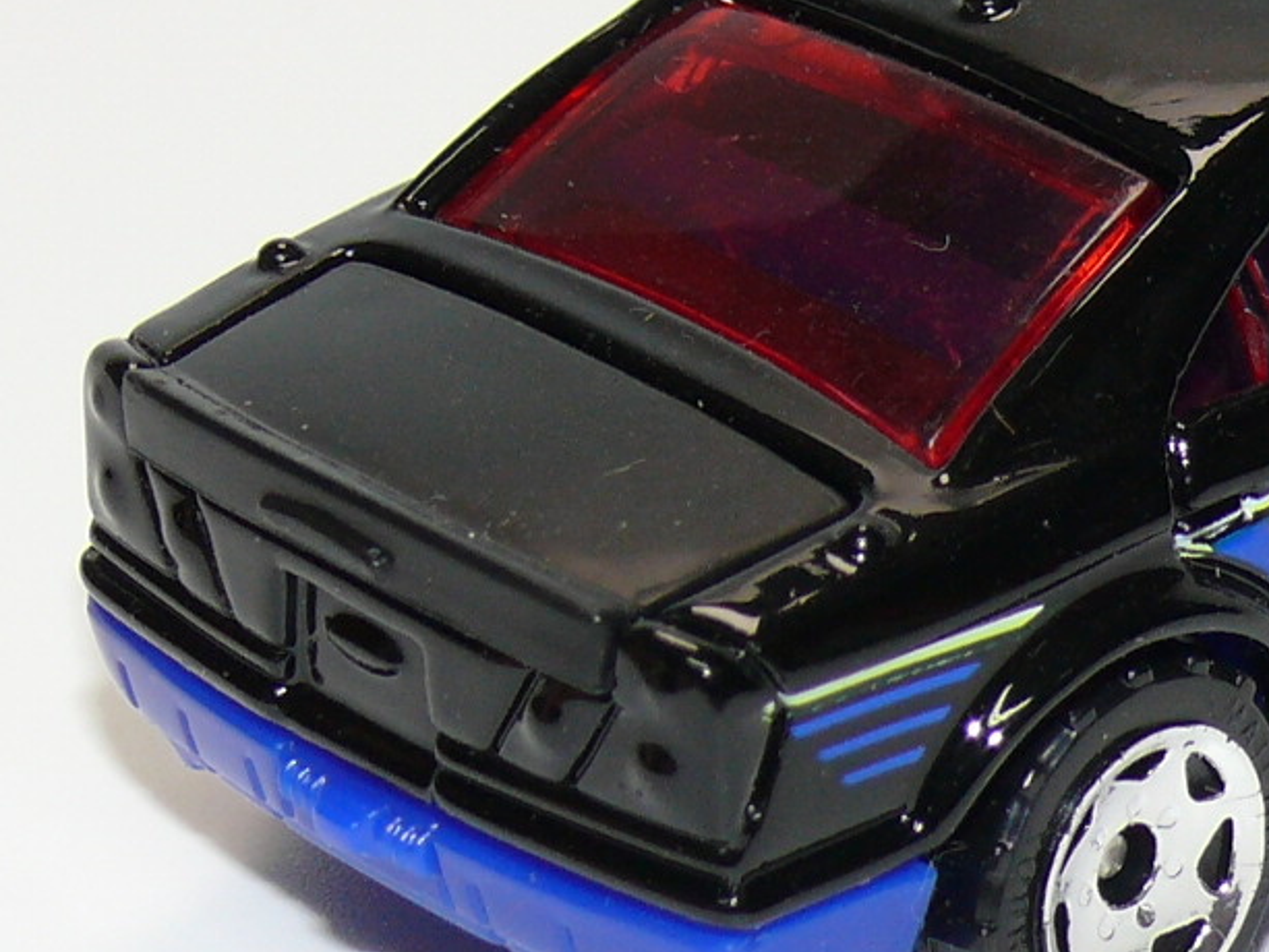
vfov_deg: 5.9
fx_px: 9277
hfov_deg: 7.8
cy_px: 228
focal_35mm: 253
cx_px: 1308
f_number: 4
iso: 100
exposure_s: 1/30
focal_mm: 13
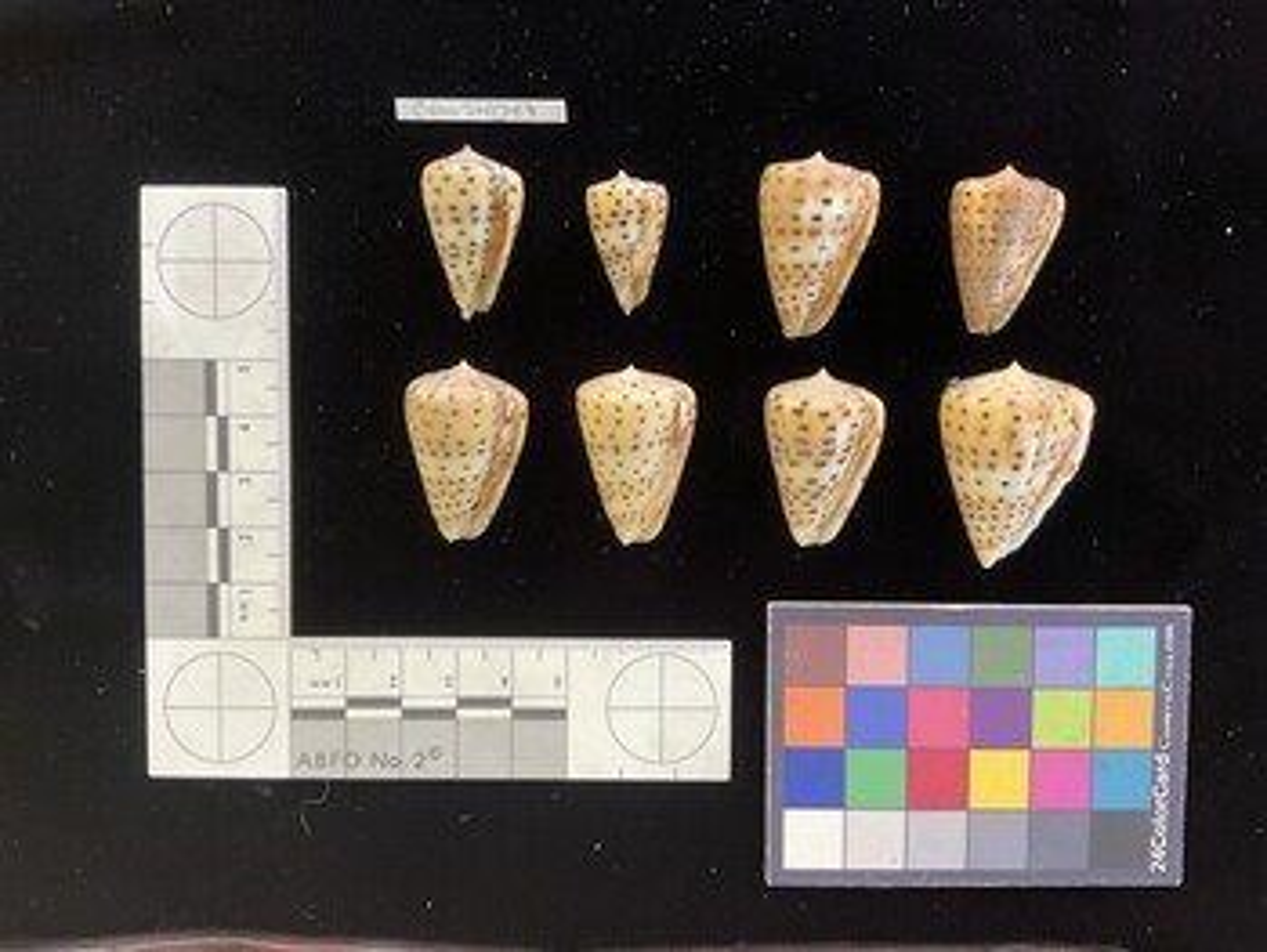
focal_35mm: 29
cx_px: 634
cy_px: 476
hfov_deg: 61.6
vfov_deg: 48.3
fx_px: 1062
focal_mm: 3
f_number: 1.8
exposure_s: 1/60
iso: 100
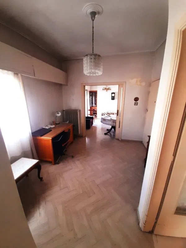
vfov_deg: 106.2
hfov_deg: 90.0
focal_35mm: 13
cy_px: 124
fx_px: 93
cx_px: 93
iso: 125
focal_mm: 1.42
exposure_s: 1/25
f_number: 2.2
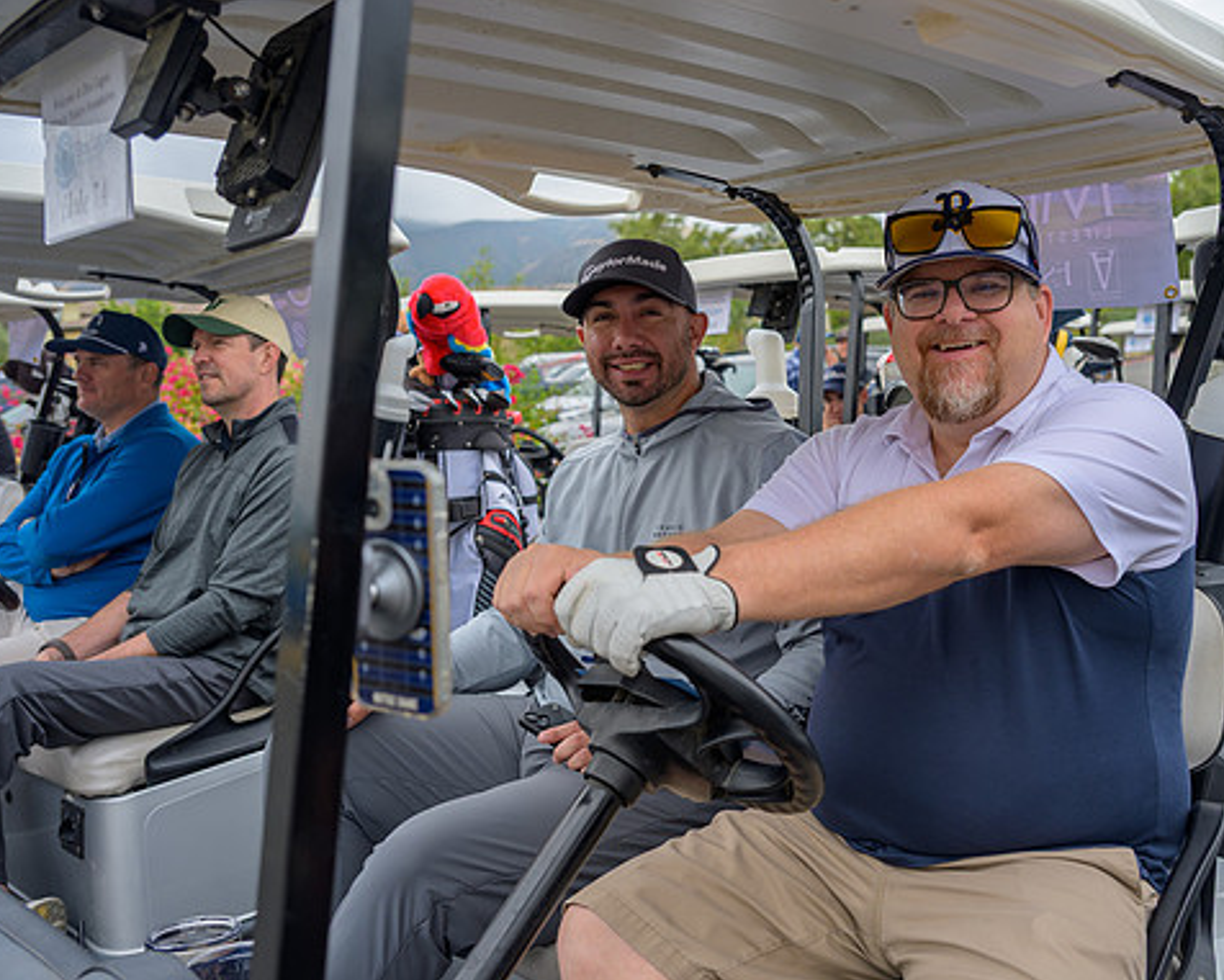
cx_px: 728
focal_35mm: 36
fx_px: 1304
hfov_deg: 50.0
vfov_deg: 41.2
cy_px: 490
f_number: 4
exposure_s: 1/200
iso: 100
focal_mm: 31.5
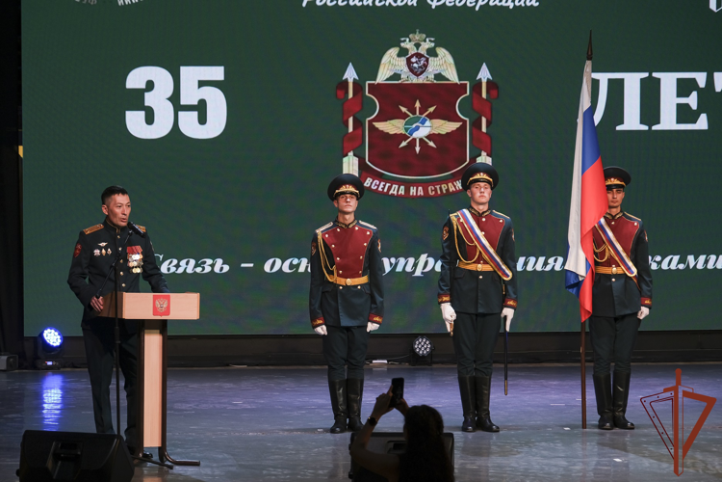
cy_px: 241
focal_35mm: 111
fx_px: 2226
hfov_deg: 18.4
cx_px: 361
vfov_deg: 12.3
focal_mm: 74.2
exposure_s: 1/80
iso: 250
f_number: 4
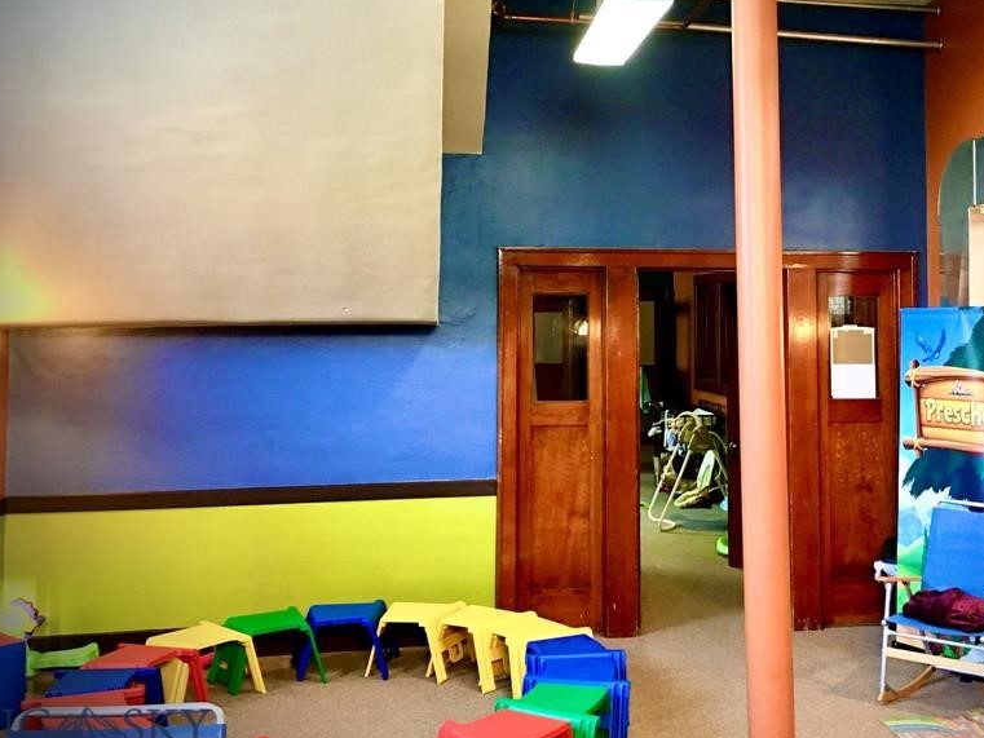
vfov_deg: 36.7
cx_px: 621
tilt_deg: +2.6
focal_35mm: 39
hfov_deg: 47.4
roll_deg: +0.4
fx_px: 1109
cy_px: 286
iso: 100
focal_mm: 4.15
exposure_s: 1/15
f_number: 2.2
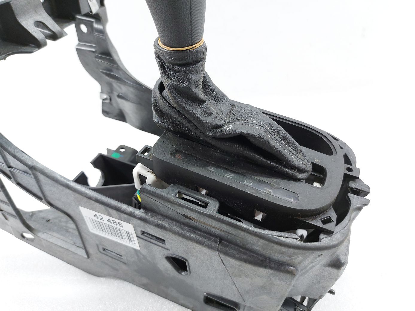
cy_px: 156
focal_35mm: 24
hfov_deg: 71.6
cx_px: 208
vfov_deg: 56.8
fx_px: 288
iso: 125
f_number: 1.8
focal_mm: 5.23
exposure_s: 1/50
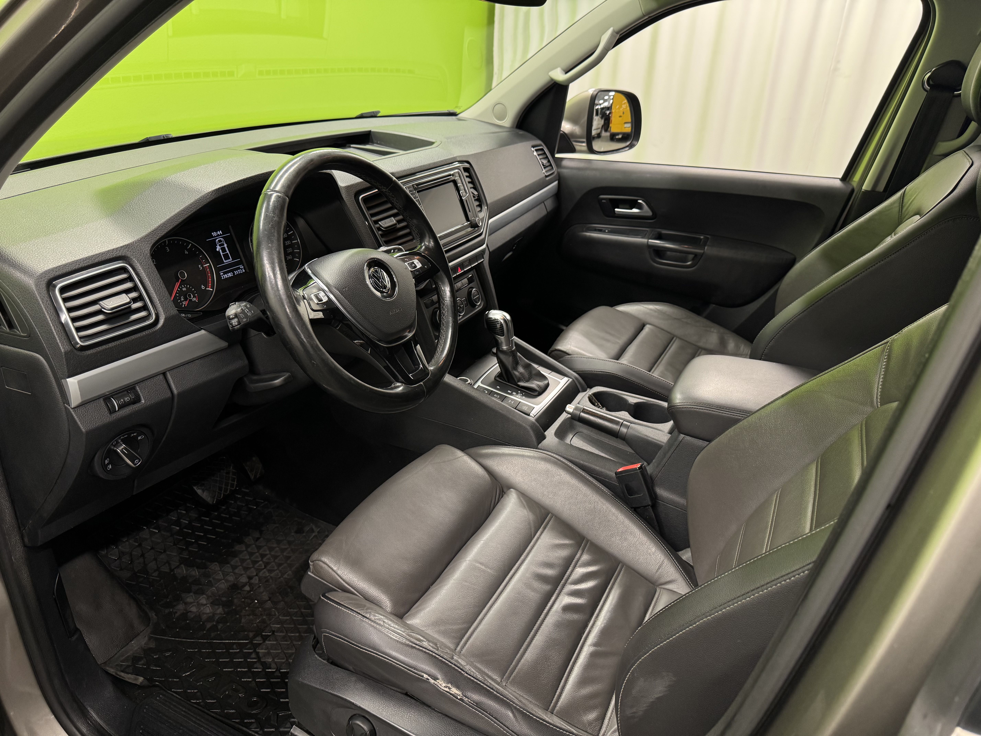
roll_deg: -3.5
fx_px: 680
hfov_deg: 71.6
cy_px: 368
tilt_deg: -25.5
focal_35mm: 24
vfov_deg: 56.8
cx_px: 490
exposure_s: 1/100
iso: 200
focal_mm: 6.76
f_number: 1.78
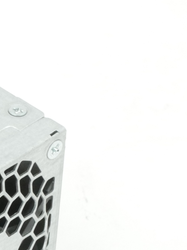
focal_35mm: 318
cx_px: -273
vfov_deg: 6.2
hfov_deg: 4.6
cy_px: 279
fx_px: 2291
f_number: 5.6
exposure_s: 1/100
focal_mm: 30
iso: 800
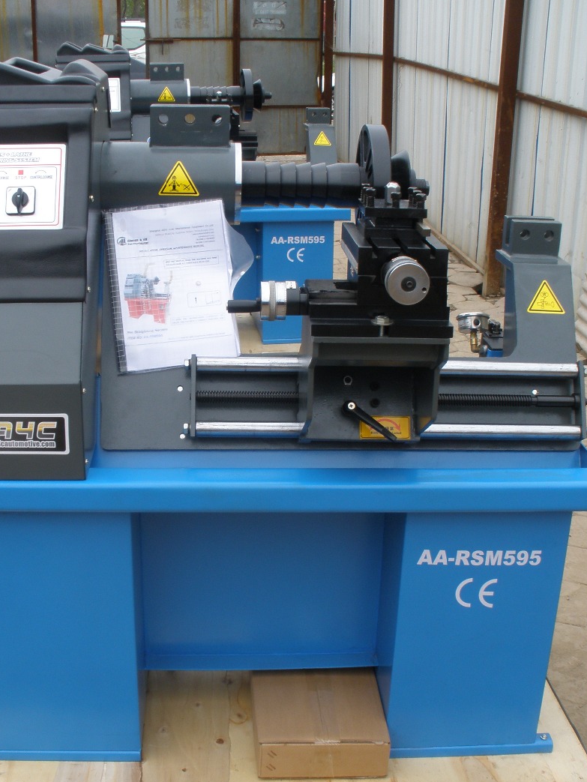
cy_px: 464
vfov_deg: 41.1
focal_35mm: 46
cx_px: 261
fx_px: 1039
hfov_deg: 31.5
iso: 80
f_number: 5.6
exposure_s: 1/160
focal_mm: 6.3
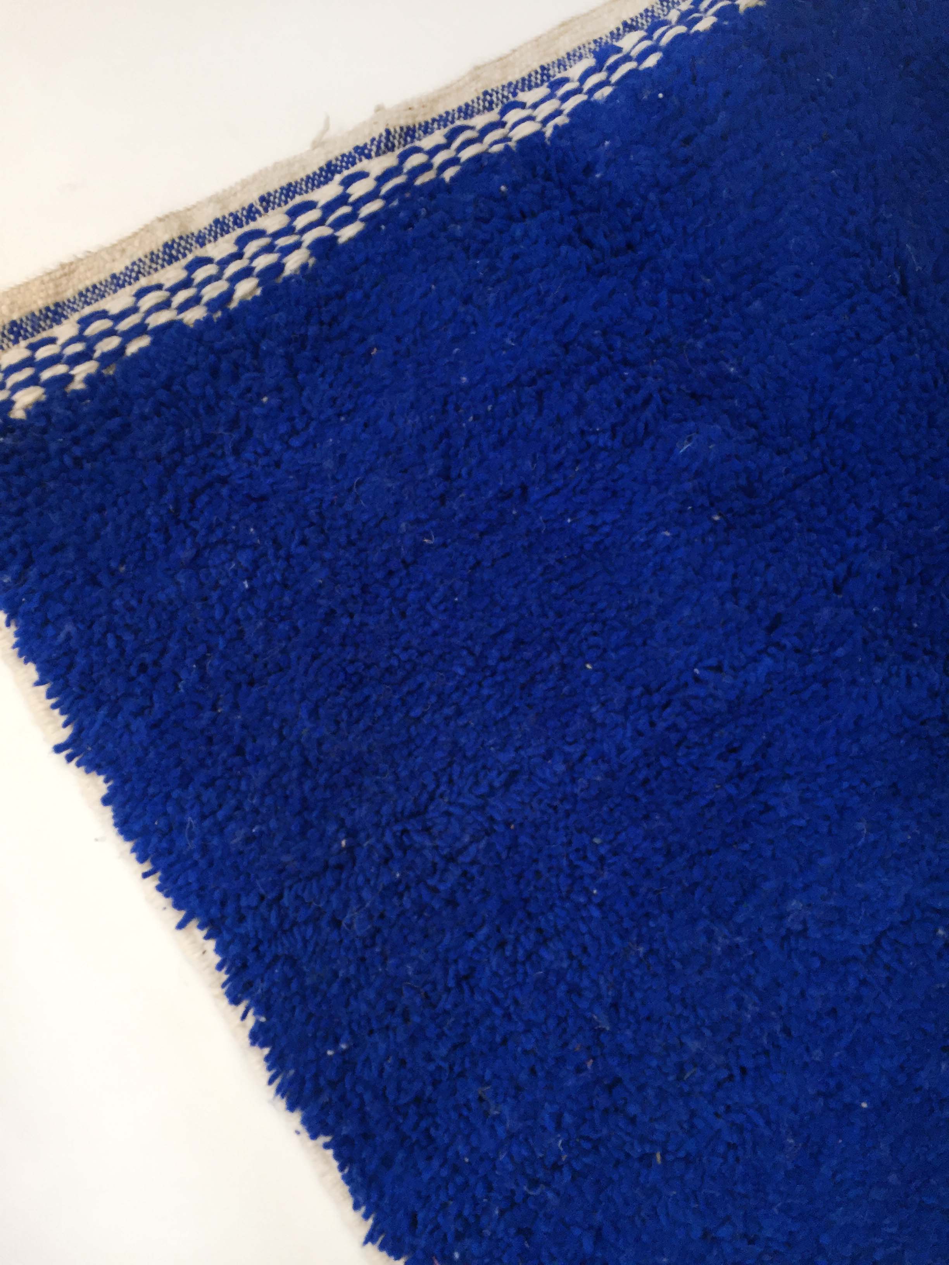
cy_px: 632
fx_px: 1060
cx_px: 474
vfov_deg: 61.7
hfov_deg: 48.2
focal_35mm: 29
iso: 80
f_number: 2.2
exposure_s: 1/33
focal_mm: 4.15
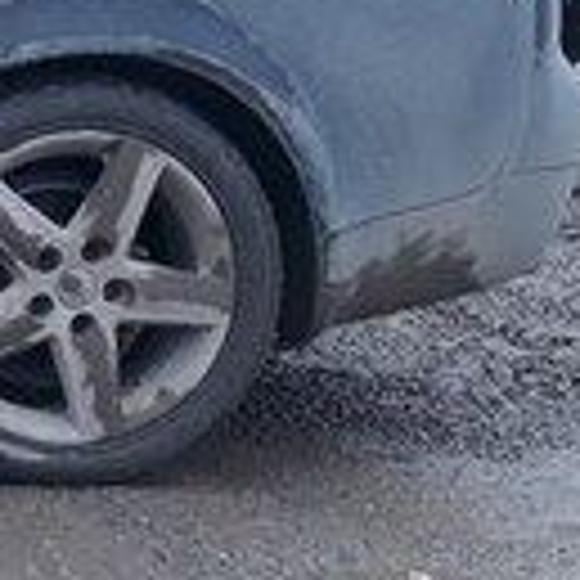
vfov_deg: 14.3
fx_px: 2313
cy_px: 290
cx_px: -854
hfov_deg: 11.5
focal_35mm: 122
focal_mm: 3.6
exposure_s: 1/100
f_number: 1.9
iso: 50
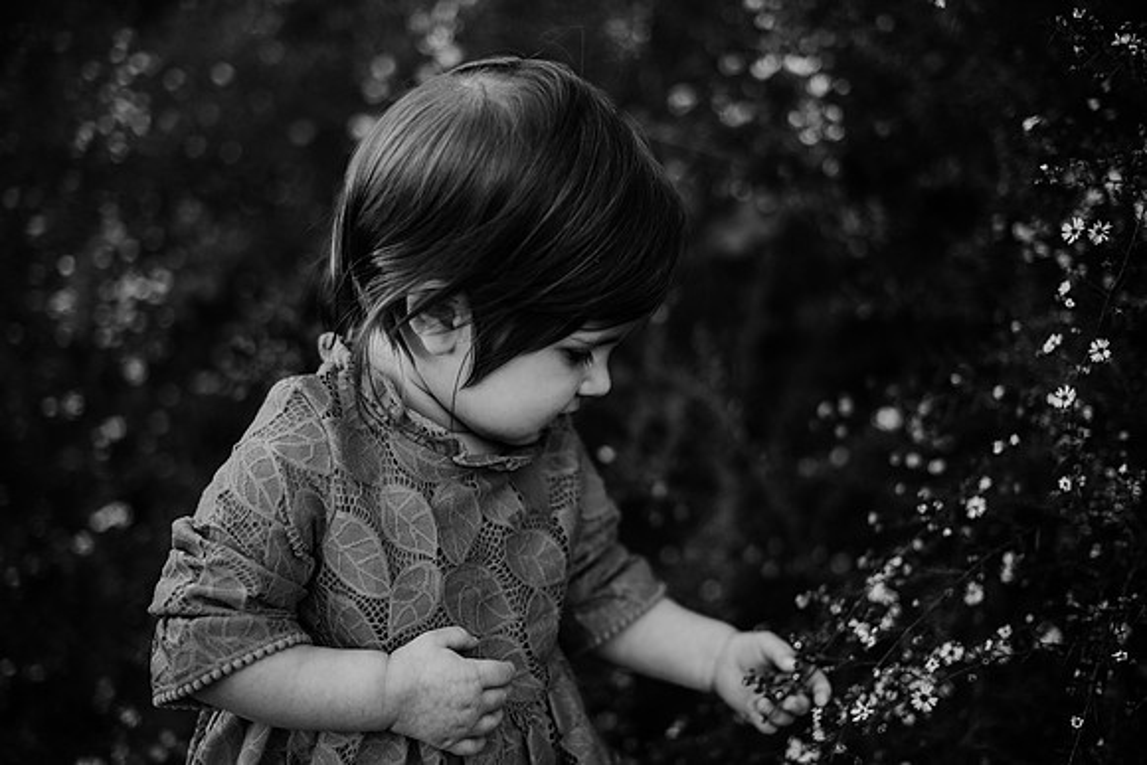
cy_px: 382
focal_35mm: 50
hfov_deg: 39.6
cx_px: 574
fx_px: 1593
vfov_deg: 27.0
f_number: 2
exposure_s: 1/1000
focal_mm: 50
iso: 160
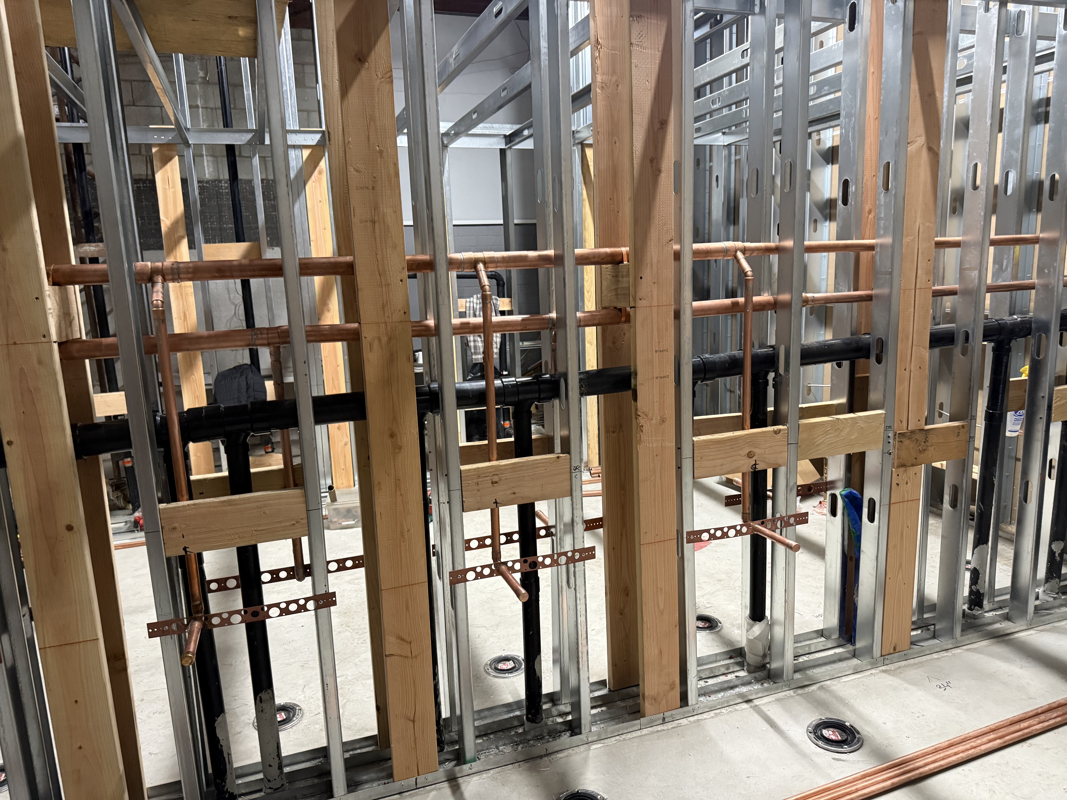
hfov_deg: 71.6
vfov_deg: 56.8
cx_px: 534
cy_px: 400
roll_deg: +2.7
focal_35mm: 24
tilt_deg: -8.8
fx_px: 740
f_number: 1.78
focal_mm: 6.76
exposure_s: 1/60
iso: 500
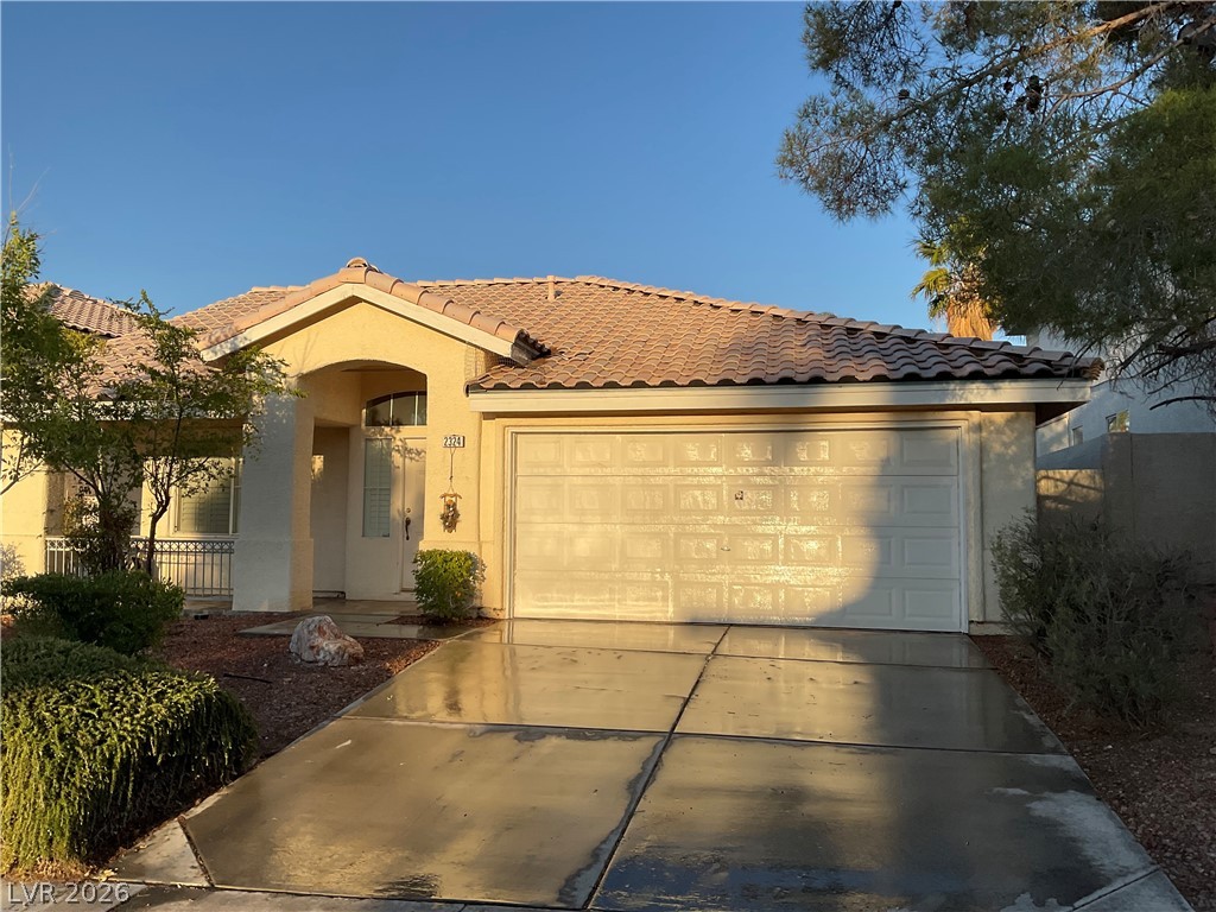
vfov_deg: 48.2
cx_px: 608
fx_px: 1019
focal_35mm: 29
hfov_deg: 61.7
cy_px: 456
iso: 16
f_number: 1.8
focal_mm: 3
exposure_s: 1/1577
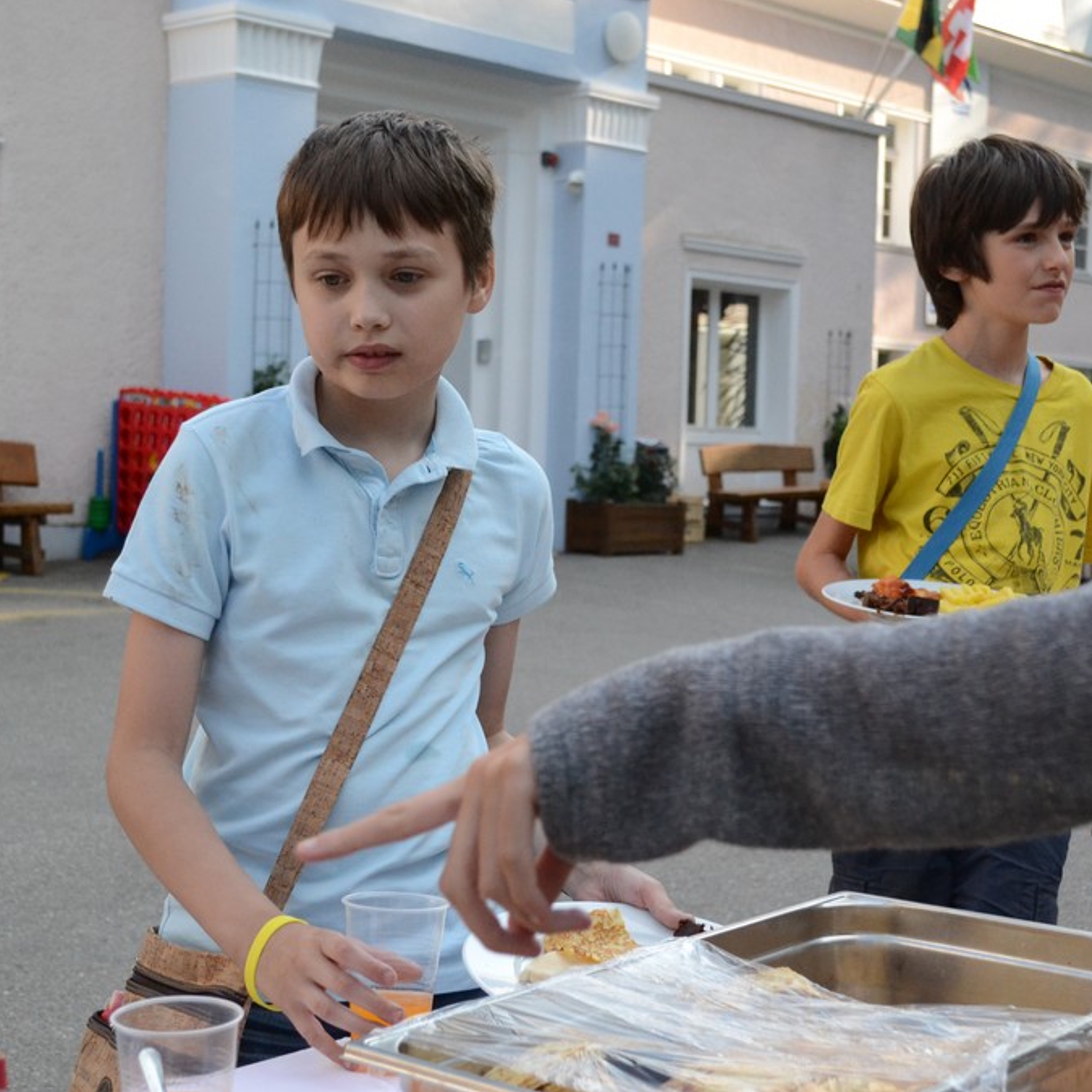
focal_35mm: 58
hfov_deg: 29.5
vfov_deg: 29.6
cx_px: 612
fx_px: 2070
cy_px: 546
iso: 1600
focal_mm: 30
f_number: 5.6
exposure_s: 1/2000
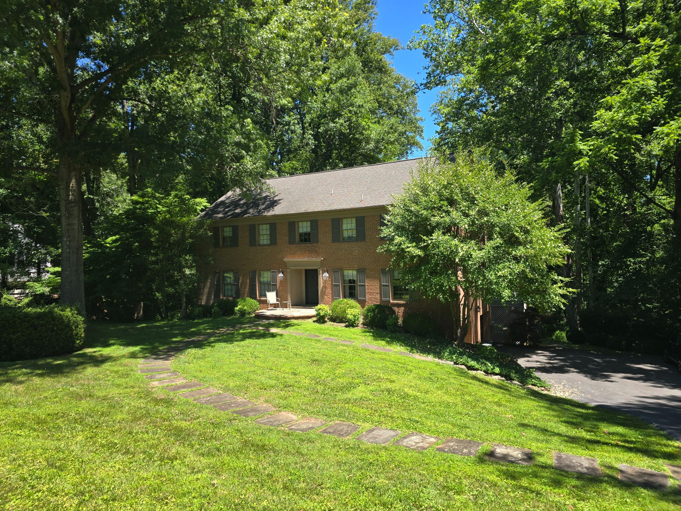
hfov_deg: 73.9
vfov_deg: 58.9
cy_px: 256
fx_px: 452
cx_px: 340
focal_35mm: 23
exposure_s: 1/264
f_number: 1.7
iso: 12
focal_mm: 6.3
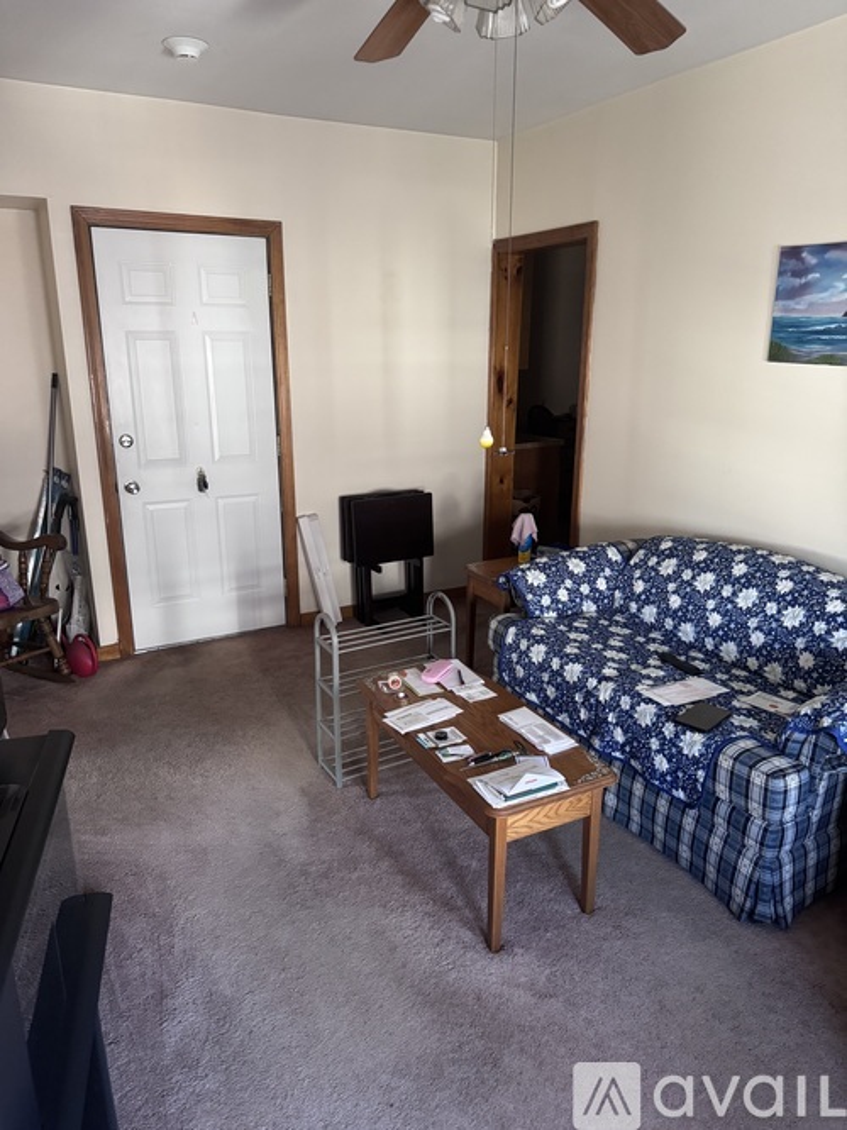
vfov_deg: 71.6
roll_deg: +0.4
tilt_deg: -16.9
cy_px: 565
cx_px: 424
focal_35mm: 24
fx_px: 783
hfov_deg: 56.8
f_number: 1.78
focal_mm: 6.76
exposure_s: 1/50
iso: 640
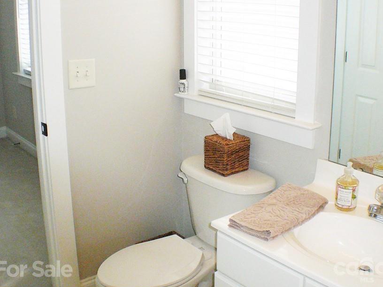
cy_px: 112
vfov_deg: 24.8
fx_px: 653
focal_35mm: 59
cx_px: 233
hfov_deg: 32.6
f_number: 3.3
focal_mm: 7
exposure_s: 1/160
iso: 200
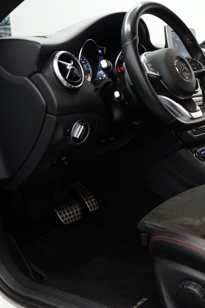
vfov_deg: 42.7
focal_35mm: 46
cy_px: 155
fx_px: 393
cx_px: 185
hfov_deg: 28.1
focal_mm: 29
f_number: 3.5
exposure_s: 1/160
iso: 3200
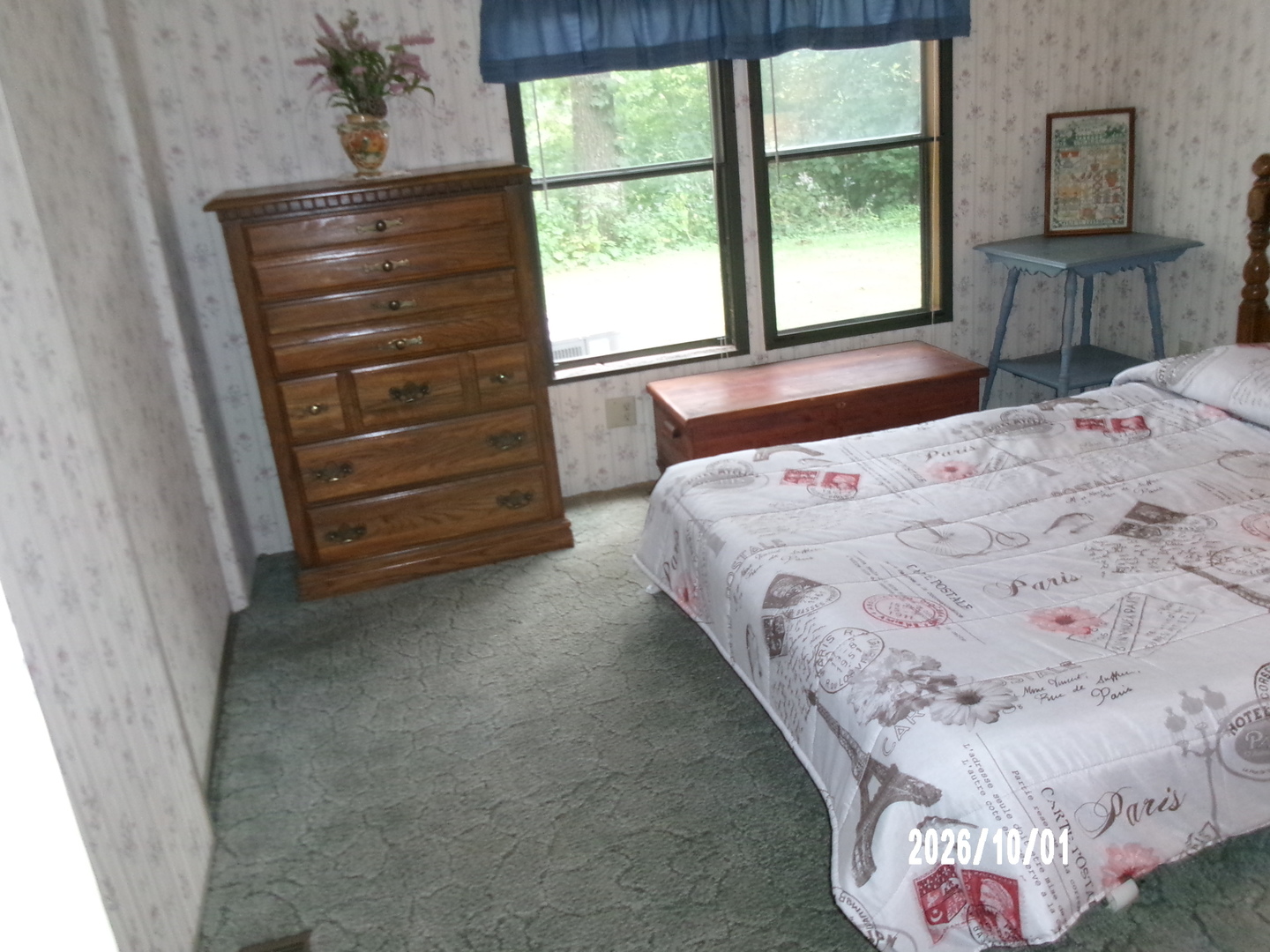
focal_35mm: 28
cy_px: 476
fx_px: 1027
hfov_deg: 63.4
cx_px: 635
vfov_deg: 49.7
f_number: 3.9
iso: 400
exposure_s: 1/34
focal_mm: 5.1
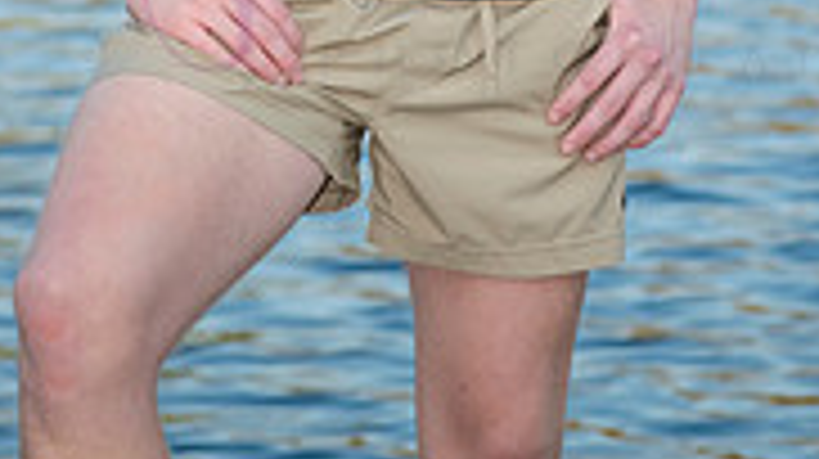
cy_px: -518
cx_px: 436
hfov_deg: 6.2
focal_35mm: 350
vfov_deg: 3.4
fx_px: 7594
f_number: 7.1
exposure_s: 1/640
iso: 800
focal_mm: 135
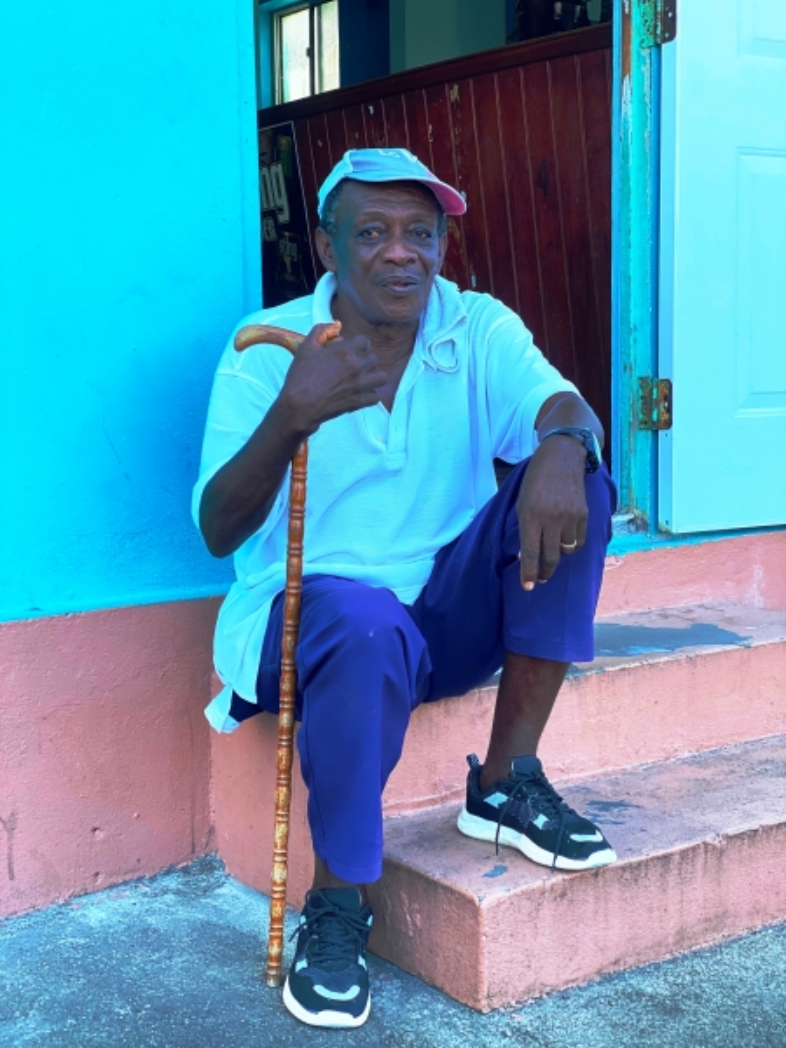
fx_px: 1574
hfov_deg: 28.0
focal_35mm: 52
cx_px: 393
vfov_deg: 36.8
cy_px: 524
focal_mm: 6
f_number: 2
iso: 32
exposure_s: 1/122
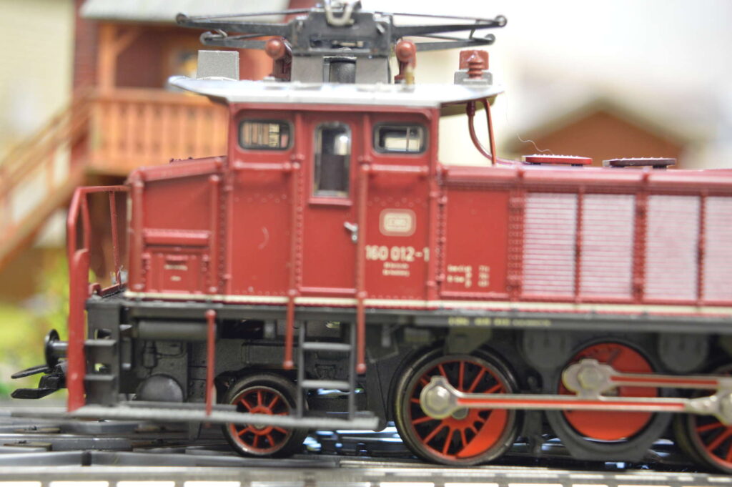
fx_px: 1158
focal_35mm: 57
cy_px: 244
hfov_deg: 35.1
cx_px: 366
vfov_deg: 23.7
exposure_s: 1/10
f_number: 4.8
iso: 800
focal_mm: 38
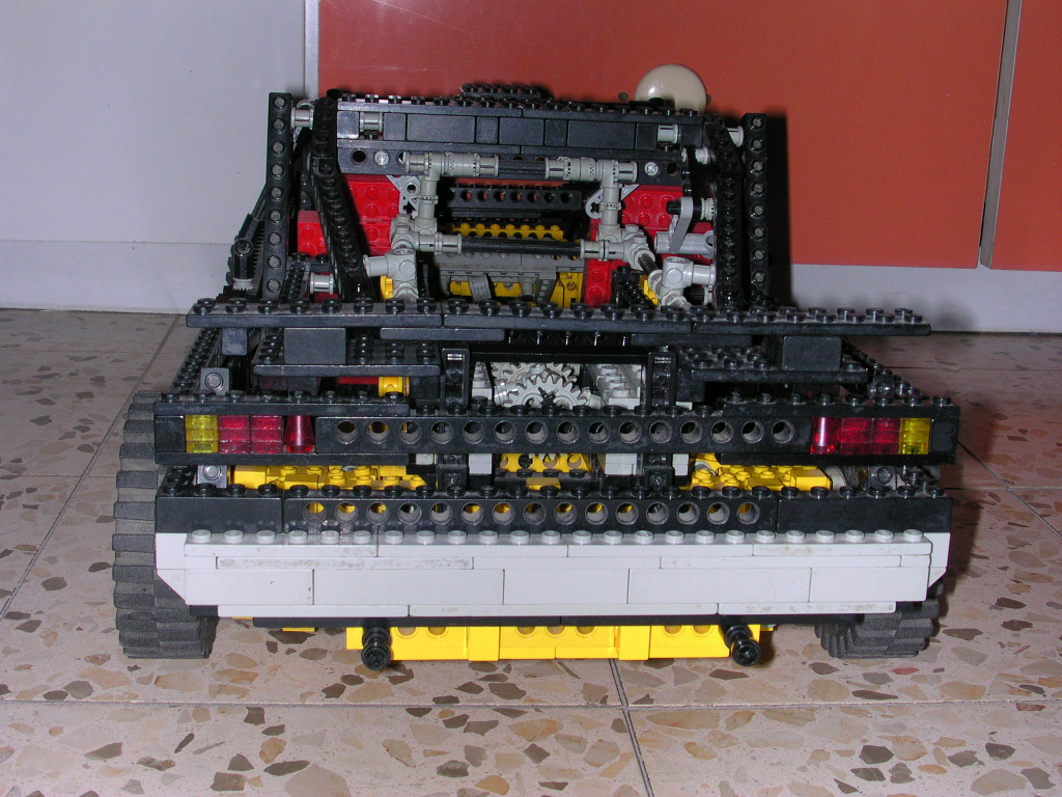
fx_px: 1503
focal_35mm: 49
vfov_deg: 29.7
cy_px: 398
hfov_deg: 38.9
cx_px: 531
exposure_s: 1/60
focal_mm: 7.5
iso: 100
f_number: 5.2
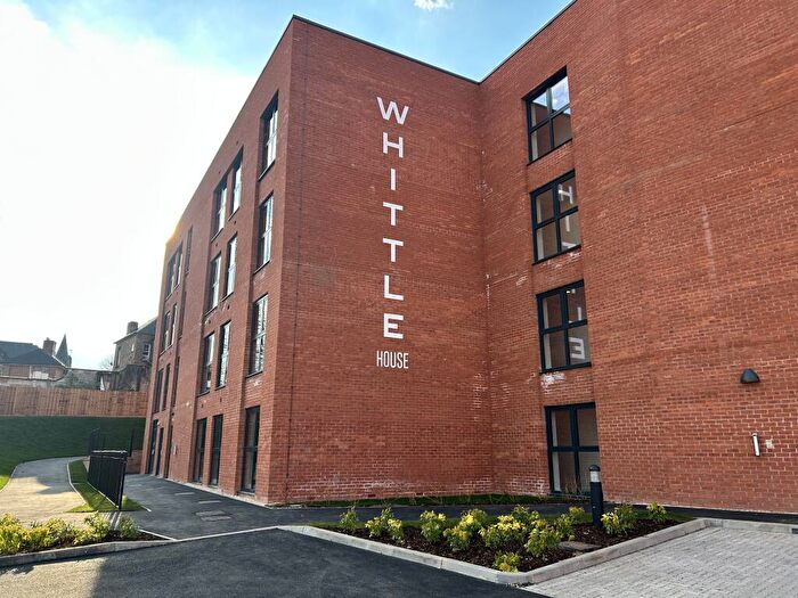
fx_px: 599
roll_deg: +0.0
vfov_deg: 53.1
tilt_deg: +14.4
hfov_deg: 67.3
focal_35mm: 26
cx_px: 399
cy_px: 299
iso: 50
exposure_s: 1/982
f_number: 1.5
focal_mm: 5.7
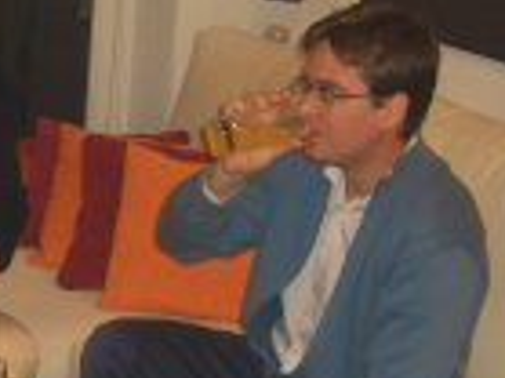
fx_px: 1472
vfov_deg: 14.6
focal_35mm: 101
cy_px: 222
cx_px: -102
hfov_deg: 18.4
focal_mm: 5.8
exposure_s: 1/60
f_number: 2.6
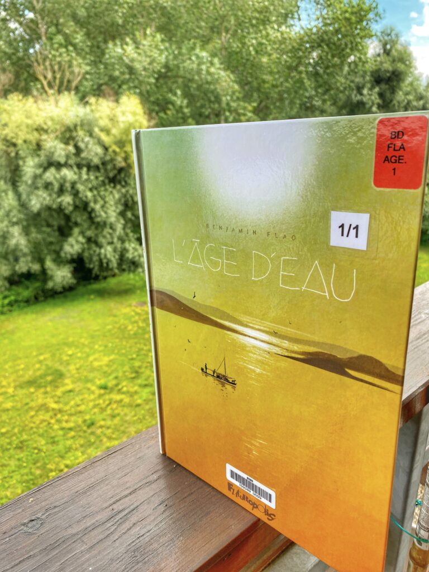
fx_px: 430
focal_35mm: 26
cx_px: 214
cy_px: 286
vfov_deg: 67.3
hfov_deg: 53.1
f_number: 1.8
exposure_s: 1/477
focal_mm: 4.25
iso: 32
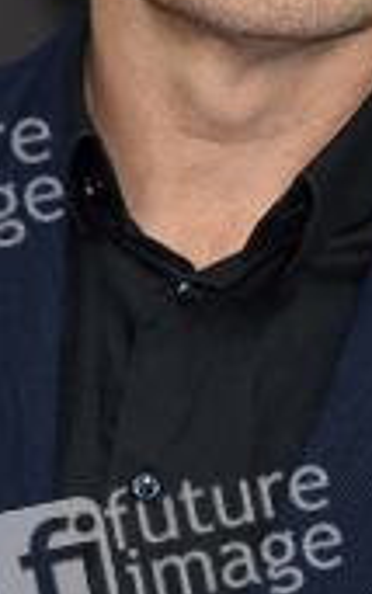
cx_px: 264
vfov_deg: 4.4
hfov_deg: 2.8
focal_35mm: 477
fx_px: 7731
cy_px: 28
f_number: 4
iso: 640
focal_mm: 200
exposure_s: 1/400
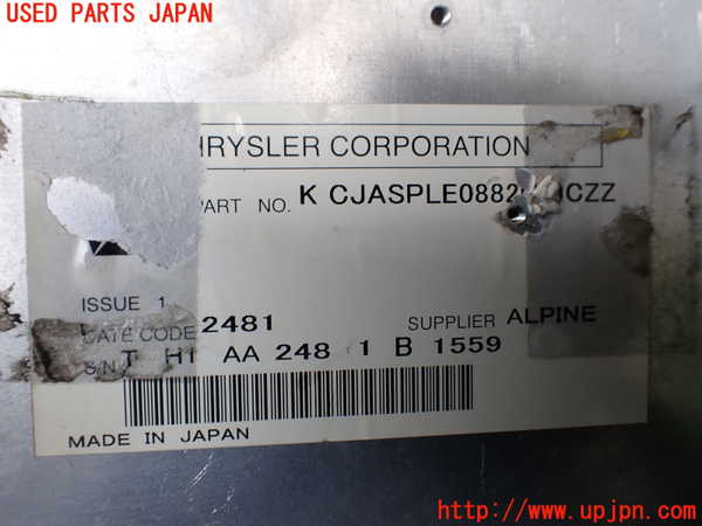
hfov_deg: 60.0
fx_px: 608
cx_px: 351
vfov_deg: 46.8
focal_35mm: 30
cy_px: 263
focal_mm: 5.4
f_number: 3.2
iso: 100
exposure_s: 1/125
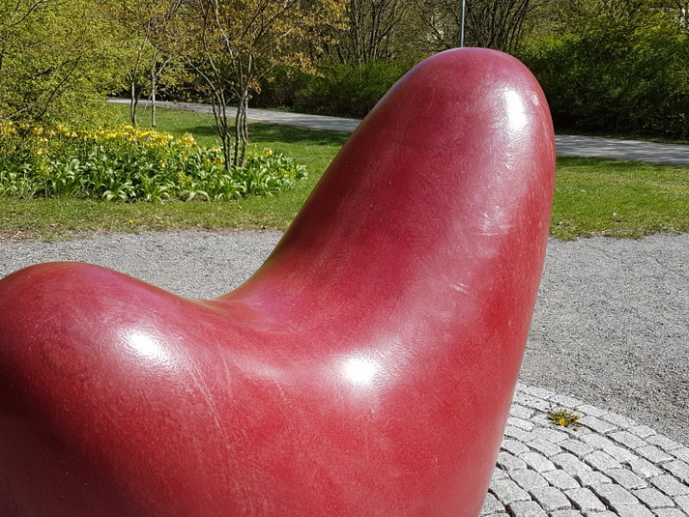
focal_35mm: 35
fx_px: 697
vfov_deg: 40.3
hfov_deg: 52.5
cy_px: 336
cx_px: 377
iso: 40
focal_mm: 4.2
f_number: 1.7
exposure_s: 1/2064
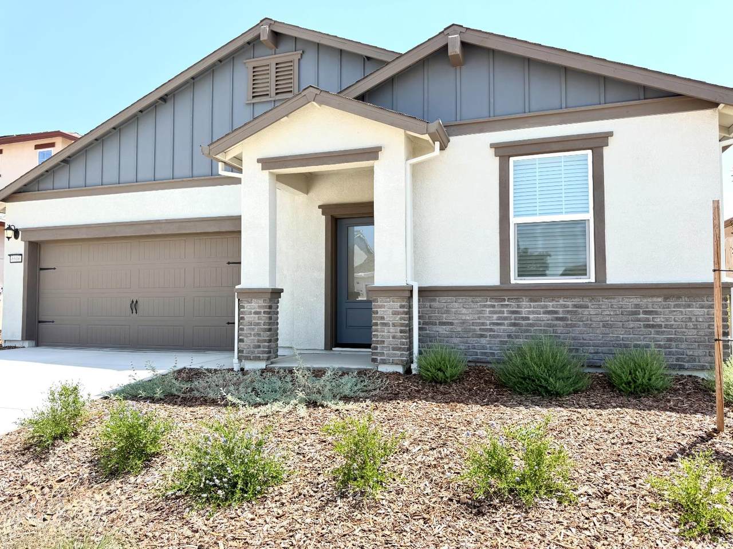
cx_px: 366
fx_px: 508
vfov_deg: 56.8
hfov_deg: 71.6
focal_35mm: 24
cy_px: 274
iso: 80
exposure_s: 1/2611
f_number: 1.78
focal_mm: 6.76
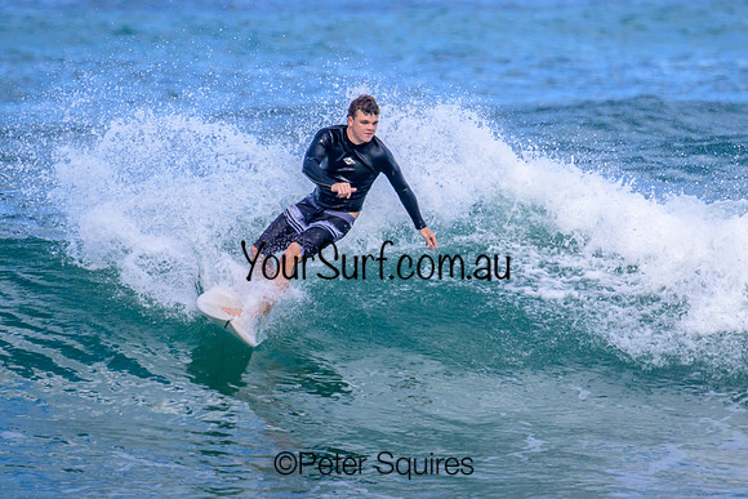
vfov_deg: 1.4
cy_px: 204
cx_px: 446
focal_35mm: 957
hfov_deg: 2.2
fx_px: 19895
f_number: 11
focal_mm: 800
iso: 1800
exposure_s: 1/2000
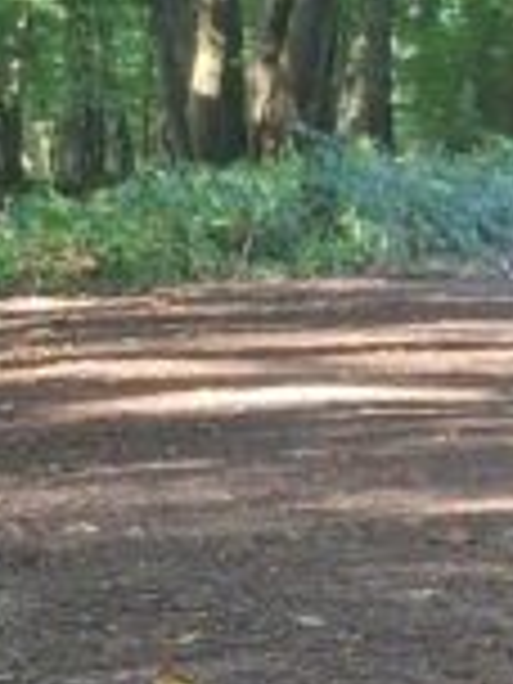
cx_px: 554
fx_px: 3320
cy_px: 351
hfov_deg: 8.8
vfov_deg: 11.8
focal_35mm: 168
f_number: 1.8
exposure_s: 1/100
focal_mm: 4.69
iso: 160
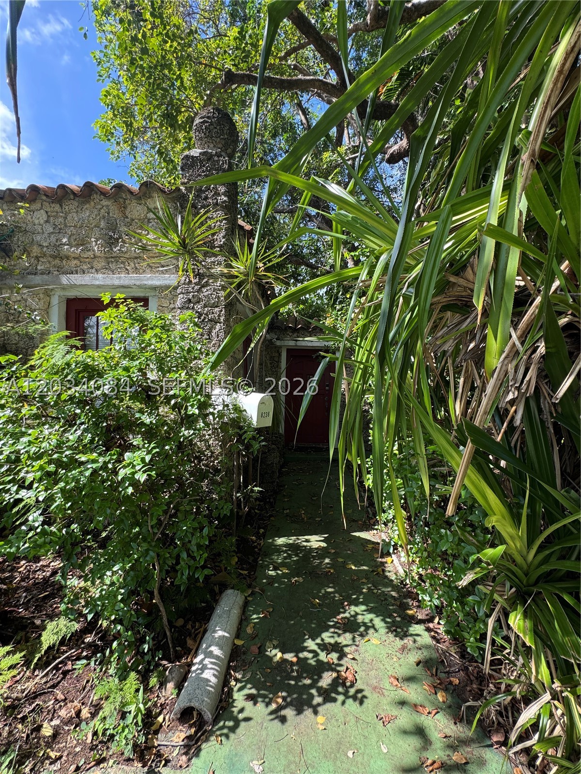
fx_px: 313
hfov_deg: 85.7
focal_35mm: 14
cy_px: 387
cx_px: 290
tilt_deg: +0.2
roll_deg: -0.3
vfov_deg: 102.1
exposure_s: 1/228
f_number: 2.2
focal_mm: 2.22
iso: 40
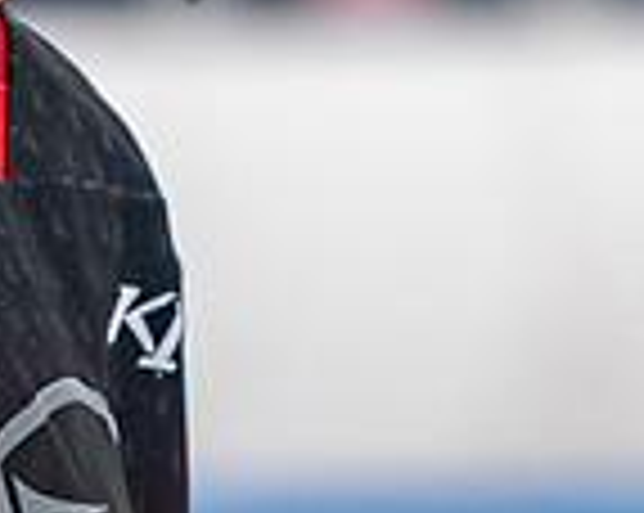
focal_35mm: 979
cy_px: -204
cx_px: -156
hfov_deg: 2.0
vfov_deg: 1.6
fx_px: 18634
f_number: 2.8
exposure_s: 1/800
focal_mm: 160
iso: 2500
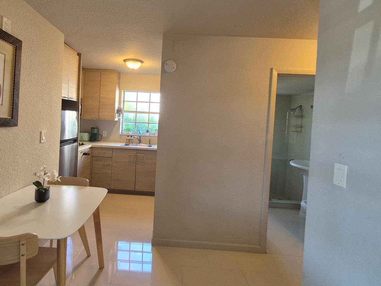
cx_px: 155
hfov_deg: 86.8
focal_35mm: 18
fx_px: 198
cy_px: 124
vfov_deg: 71.3
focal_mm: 1.74
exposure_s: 1/60
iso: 160
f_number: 2.2
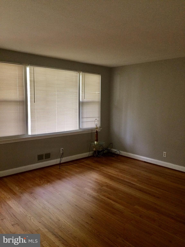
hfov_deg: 48.2
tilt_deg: -6.8
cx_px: 92
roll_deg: -0.6
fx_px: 207
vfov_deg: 61.7
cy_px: 124
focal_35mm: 29
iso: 160
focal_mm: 4.15
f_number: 2.2
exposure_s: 1/30
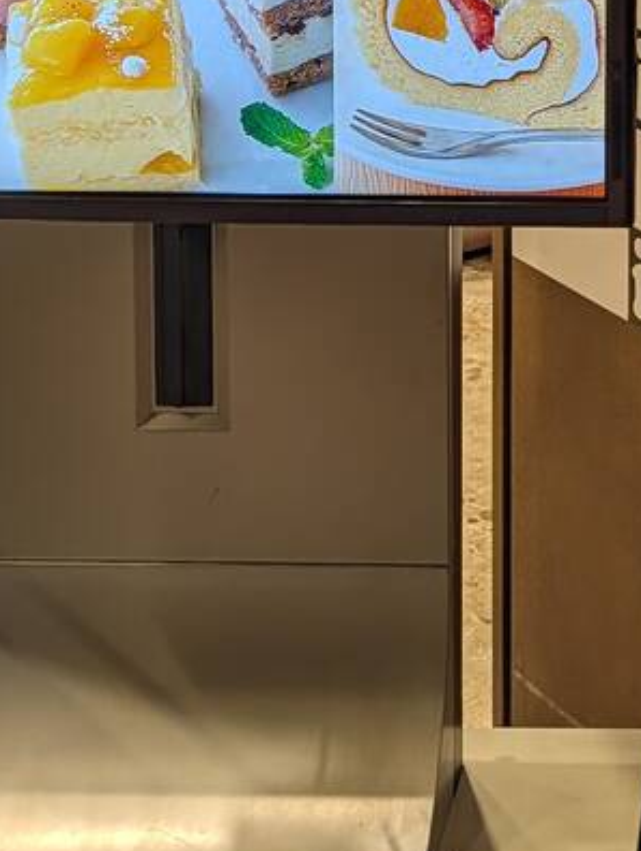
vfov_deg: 17.9
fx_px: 2390
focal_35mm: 97
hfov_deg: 14.6
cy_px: -458
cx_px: 827
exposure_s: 1/120
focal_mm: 6.9
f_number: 1.68
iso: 44
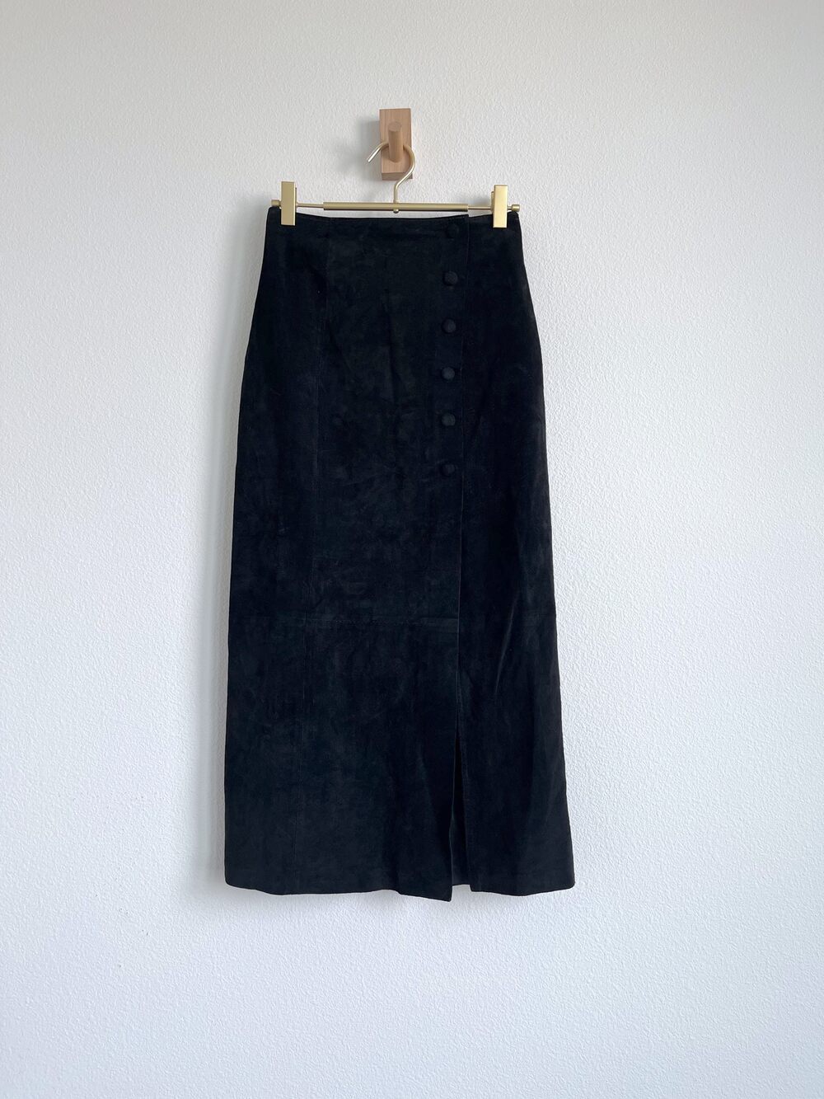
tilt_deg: +0.8
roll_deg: +1.0
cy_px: 550
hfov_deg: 53.1
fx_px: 825
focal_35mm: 26
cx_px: 412
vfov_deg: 67.3
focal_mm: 5.1
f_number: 1.6
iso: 50
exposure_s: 1/122
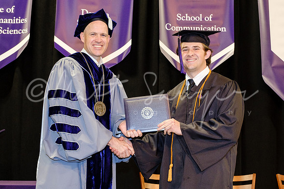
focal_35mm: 54
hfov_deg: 36.6
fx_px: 429
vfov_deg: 24.8
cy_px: 121
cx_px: 143
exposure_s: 1/100
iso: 1250
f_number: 4
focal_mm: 23.4
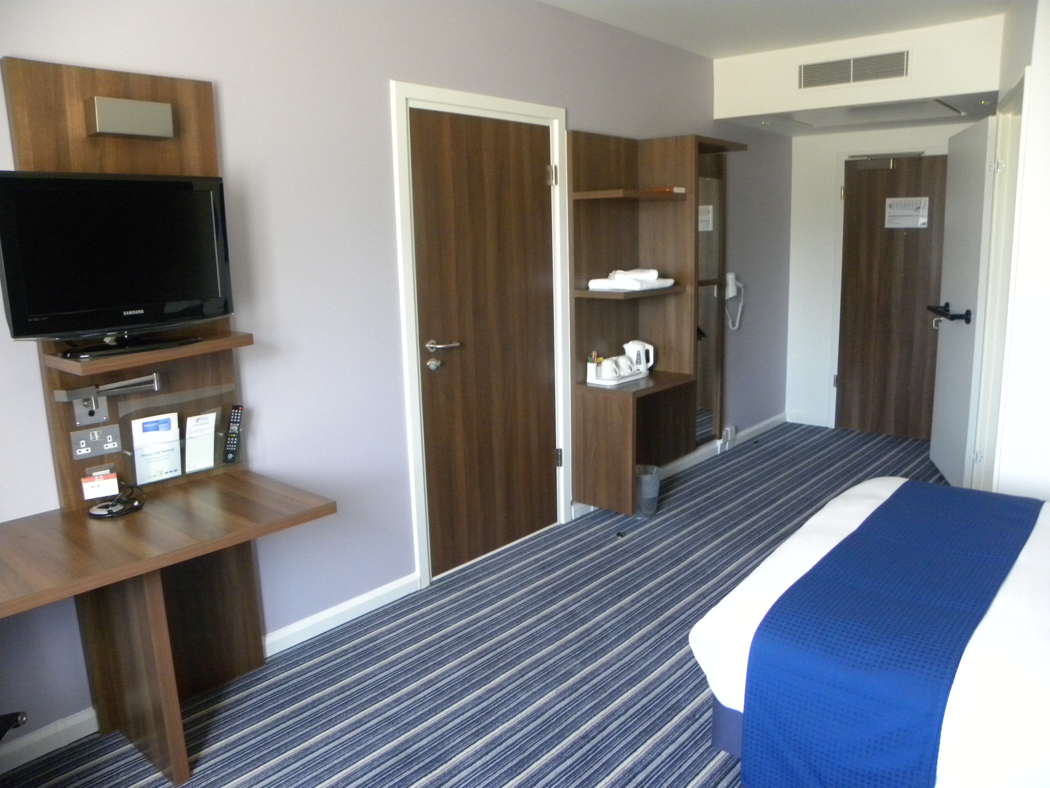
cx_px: 525
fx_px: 789
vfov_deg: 53.1
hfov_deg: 67.3
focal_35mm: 26
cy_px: 394
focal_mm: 4.6
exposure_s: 1/12.4
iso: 400
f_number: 2.8
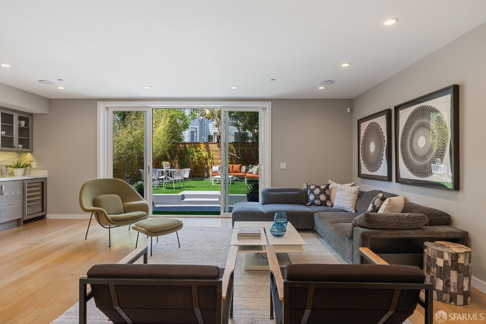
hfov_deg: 84.3
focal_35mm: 20
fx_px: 269
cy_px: 162
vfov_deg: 62.2
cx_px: 243
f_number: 8
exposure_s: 1/5
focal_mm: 19.9
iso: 100
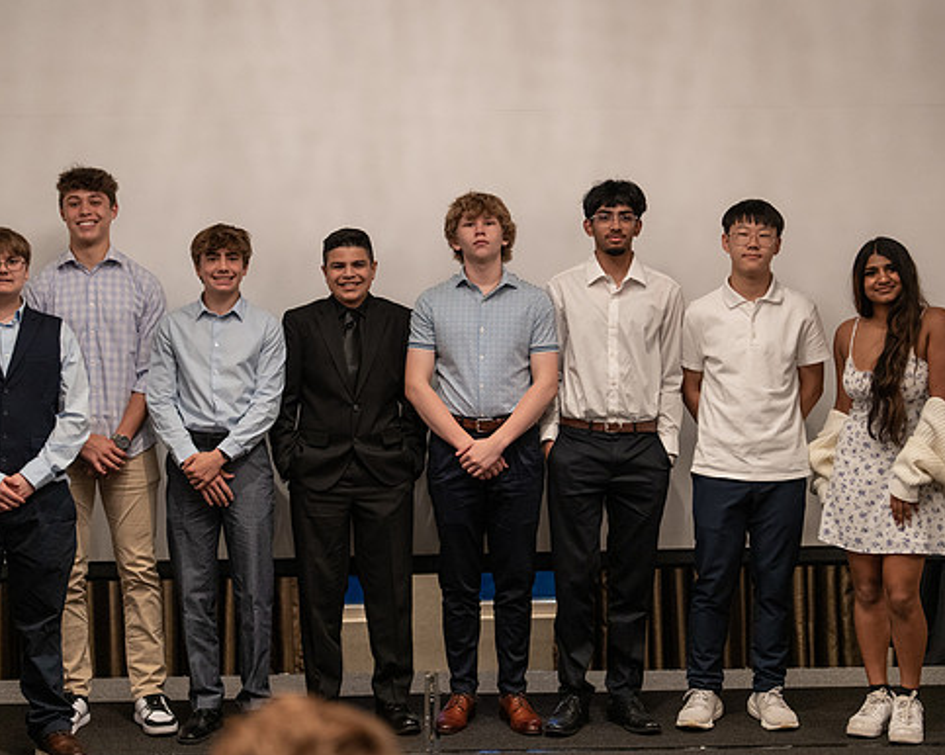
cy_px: 365
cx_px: 461
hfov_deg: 32.0
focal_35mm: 59
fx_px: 1649
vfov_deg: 25.8
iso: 2500
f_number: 1.2
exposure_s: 1/320
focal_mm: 50
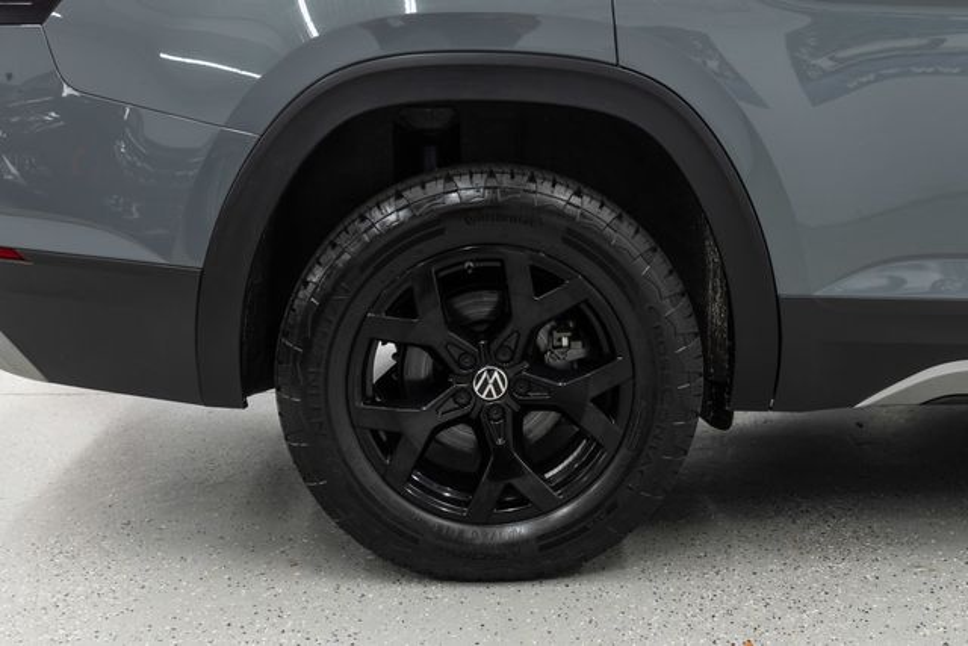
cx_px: 484
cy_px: 323
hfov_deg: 46.4
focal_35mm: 42
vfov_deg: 31.9
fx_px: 1130
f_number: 3.2
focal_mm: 28
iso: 200
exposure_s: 1/40
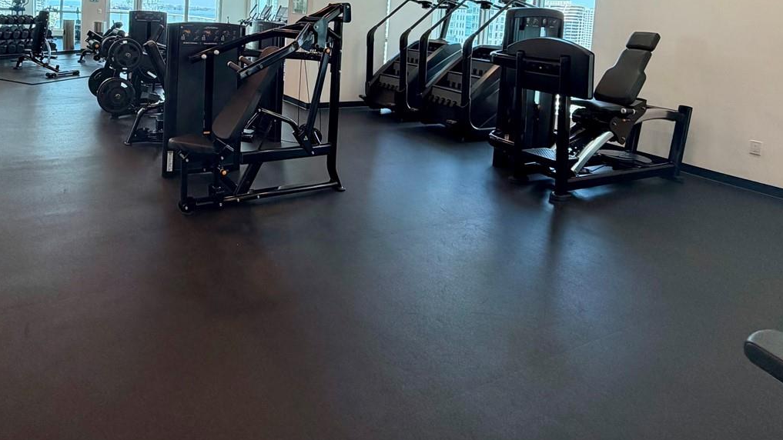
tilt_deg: -4.2
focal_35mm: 24
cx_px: 268
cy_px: 38
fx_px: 498
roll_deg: -2.4
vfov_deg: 43.3
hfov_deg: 74.2
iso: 160
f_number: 2.2
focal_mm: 2.22
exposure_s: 1/120
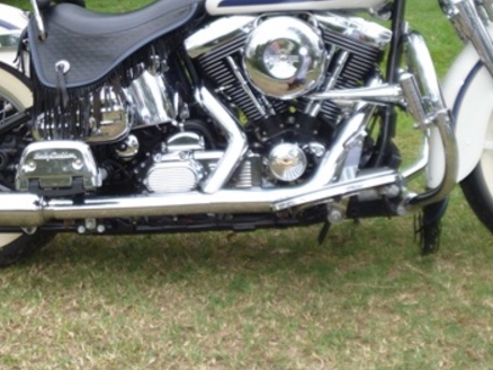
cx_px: 240
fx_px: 911
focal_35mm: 64
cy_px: 68
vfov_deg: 22.6
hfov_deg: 30.3
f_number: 3.5
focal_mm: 6.3
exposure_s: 1/250
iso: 100
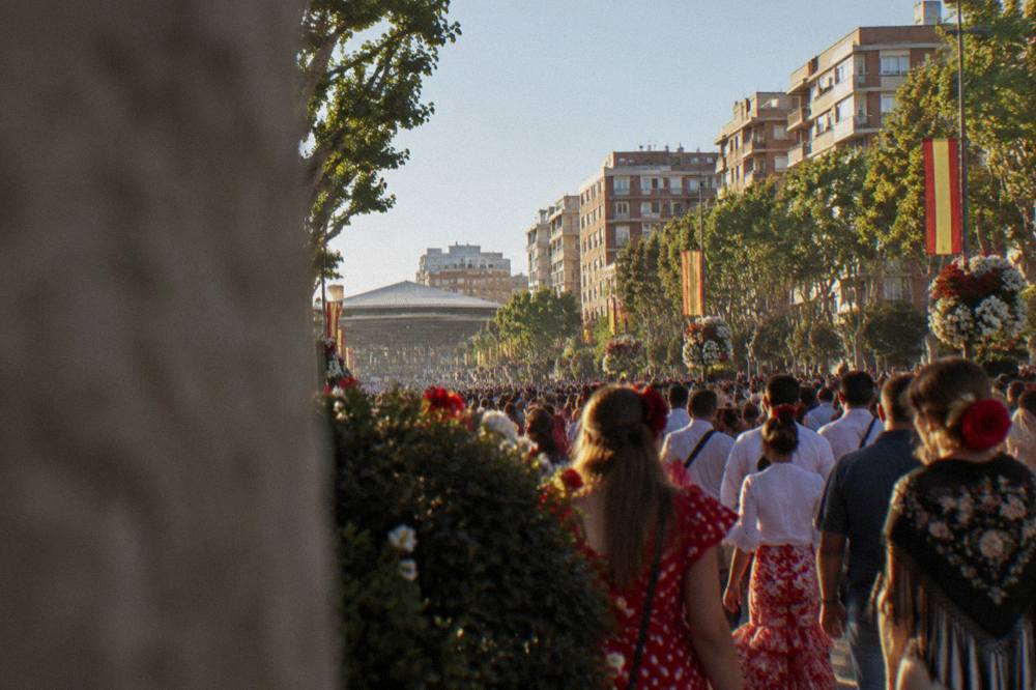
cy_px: 345
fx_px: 1352
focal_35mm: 47
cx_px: 518
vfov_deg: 28.6
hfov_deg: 41.9
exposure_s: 1/500
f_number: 7.1
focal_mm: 47
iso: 800
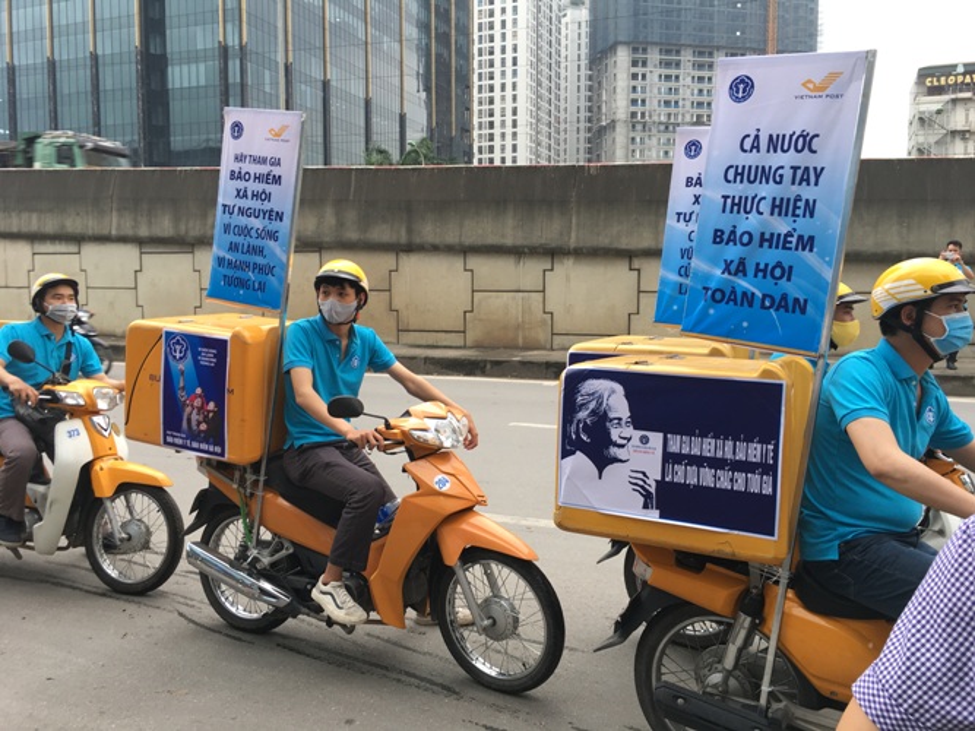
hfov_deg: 61.7
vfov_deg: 48.2
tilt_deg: -3.1
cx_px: 488
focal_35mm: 29
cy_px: 366
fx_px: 817
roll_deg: +0.5
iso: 32
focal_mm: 4.15
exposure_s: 1/100
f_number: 2.2
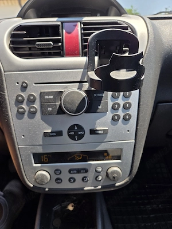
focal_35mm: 23
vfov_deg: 73.9
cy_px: 114
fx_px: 152
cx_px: 86
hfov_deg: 58.9
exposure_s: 1/1250
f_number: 1.8
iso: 80
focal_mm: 5.4
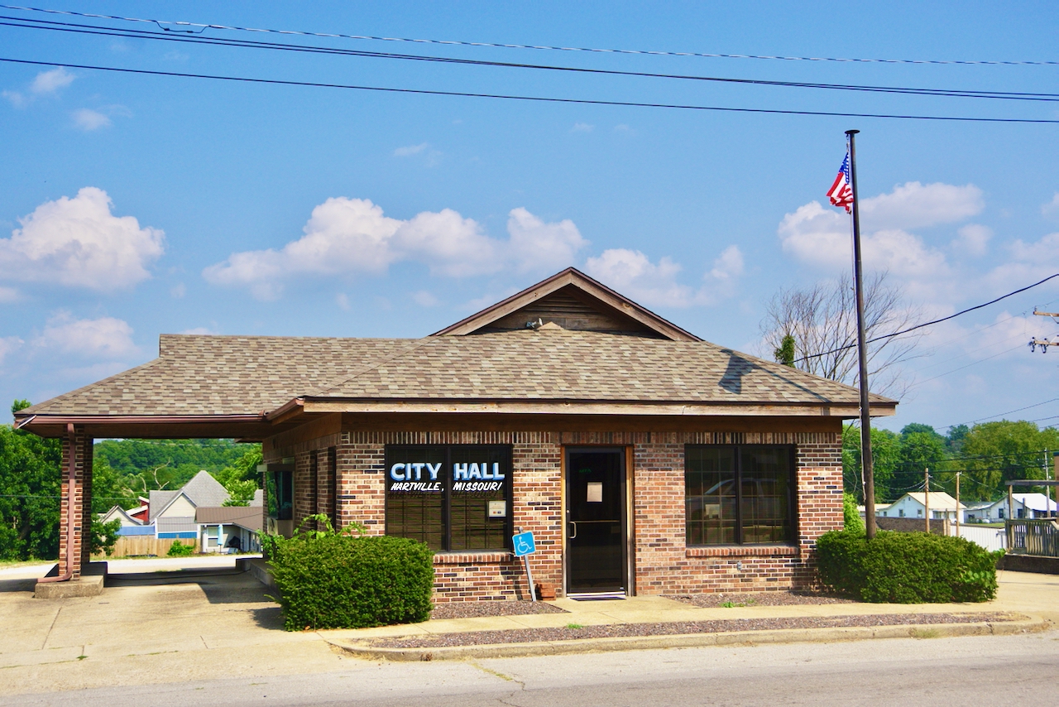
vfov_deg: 31.9
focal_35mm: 42
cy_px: 354
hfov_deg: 46.4
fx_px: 1236
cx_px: 530
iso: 200
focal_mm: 28
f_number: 4.5
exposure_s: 1/1000
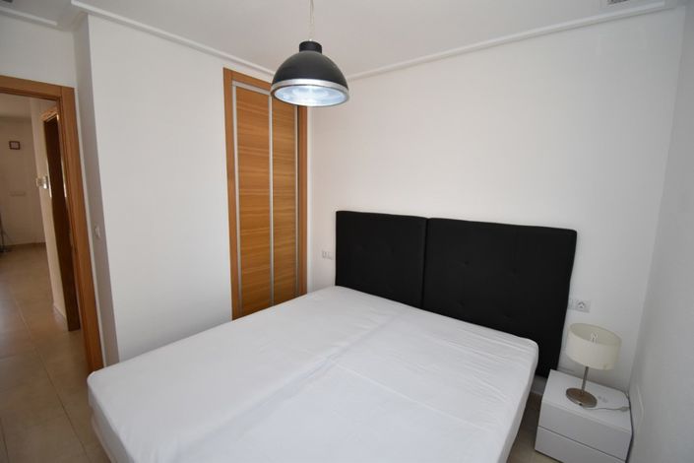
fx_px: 289
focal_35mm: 15
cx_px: 347
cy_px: 232
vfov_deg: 77.3
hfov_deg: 100.4
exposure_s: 1/250
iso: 500
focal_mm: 10
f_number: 4.5
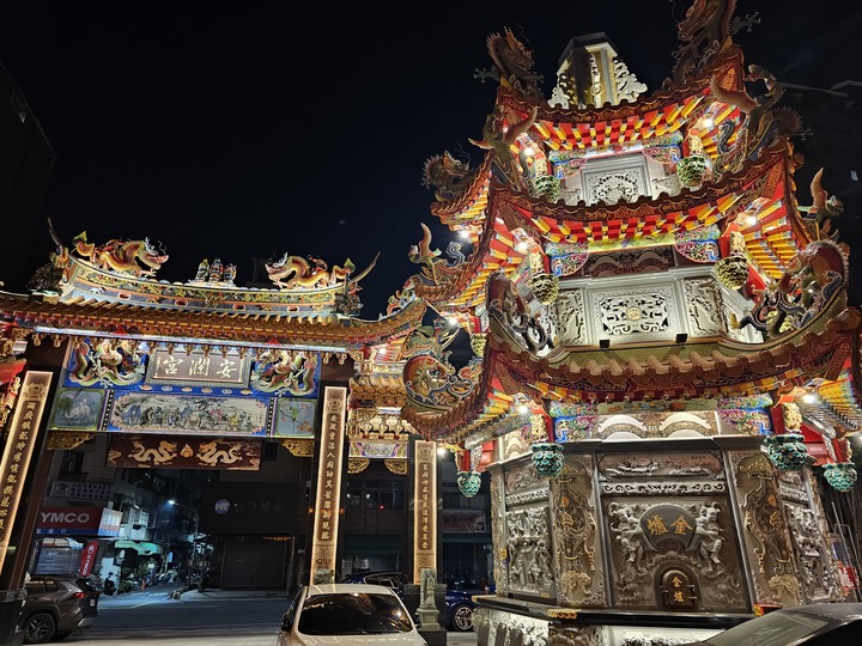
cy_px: 323
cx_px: 431
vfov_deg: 58.9
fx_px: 573
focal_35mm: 23
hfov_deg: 73.9
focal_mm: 6.3
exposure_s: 1/15
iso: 125
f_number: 1.7
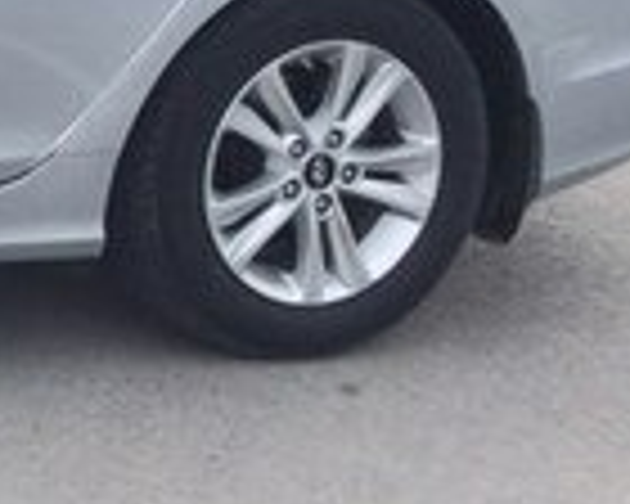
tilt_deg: -11.4
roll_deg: -3.9
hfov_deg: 12.5
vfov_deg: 11.3
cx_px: -693
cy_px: -169
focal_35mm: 133
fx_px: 2480
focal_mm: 4.15
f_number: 2.2
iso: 32
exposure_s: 1/746
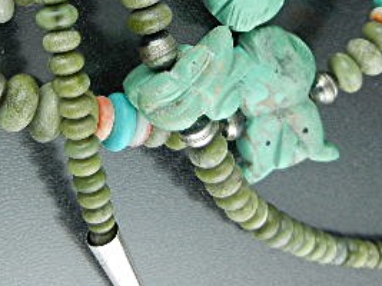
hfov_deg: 26.9
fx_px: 794
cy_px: -20
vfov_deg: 19.6
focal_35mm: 72
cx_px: 133
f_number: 3.5
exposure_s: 1/27.6
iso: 400
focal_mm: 5.4
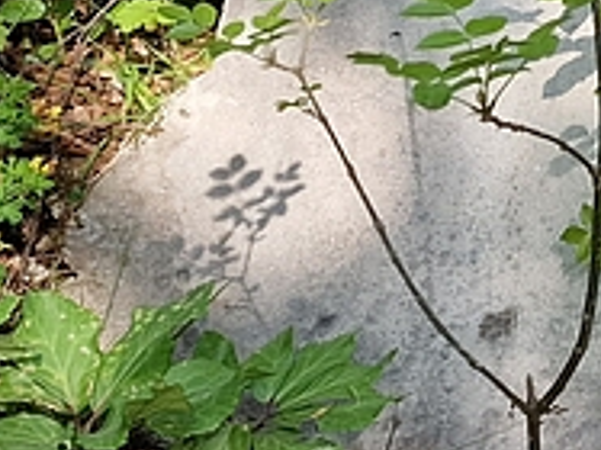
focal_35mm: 123
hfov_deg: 13.0
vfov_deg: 11.3
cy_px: -312
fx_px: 2134
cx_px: 1353
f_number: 1.8
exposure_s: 1/204
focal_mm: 6.4
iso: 50
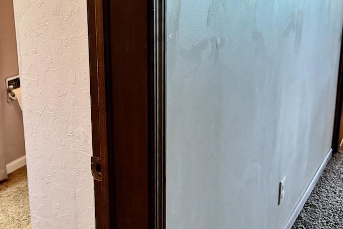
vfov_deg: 26.9
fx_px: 476
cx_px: 118
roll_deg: +0.3
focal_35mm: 50
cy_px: 89
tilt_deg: -15.1
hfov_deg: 39.2
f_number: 1.78
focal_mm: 6.76
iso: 500
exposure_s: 1/60
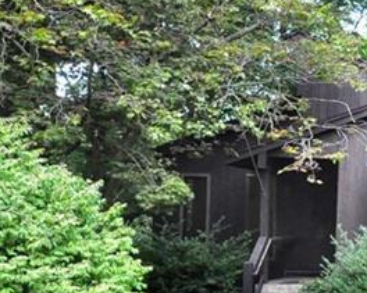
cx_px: 687
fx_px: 1064
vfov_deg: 15.6
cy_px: 223
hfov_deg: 16.1
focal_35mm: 98
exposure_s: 1/320
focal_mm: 18
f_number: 8
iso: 3200
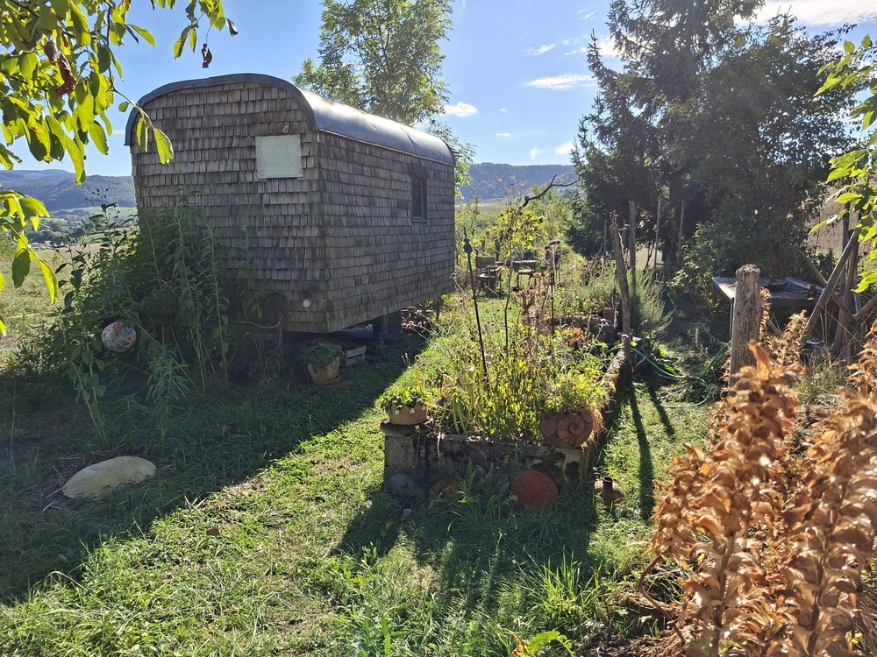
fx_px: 583
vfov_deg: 58.9
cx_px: 438
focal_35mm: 23
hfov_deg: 73.9
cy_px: 328
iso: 50
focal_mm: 5.54
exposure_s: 1/1129
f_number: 1.8
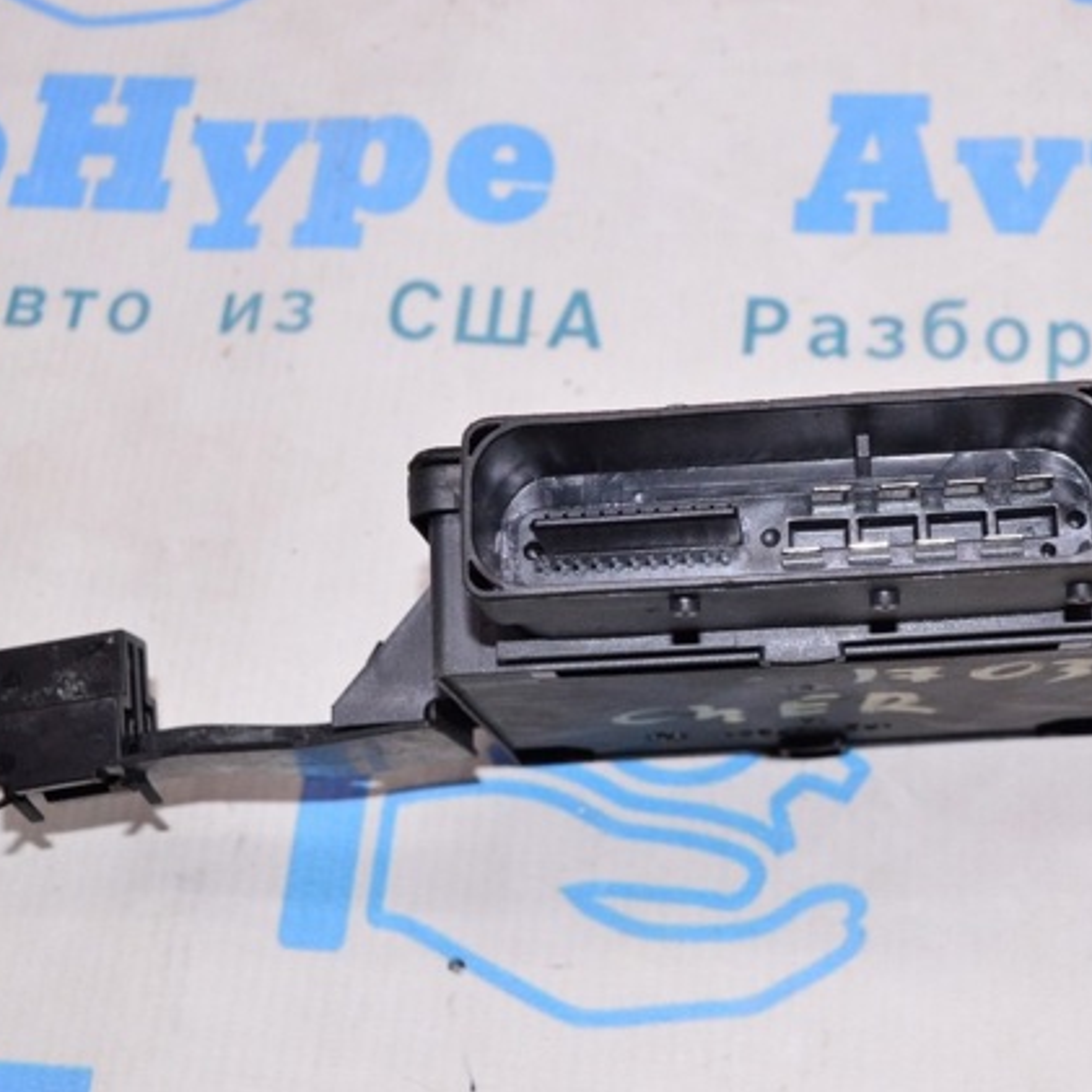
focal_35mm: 58
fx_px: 2070
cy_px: 546
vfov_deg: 29.6
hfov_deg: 29.3
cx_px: 750
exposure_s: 1/200
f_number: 8
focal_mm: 30
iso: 1600
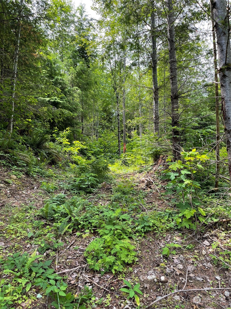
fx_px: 231
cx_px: 116
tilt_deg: +6.3
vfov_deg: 67.3
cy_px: 154
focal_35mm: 26
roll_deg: +1.3
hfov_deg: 53.1
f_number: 1.6
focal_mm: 5.1
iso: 32
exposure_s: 1/516
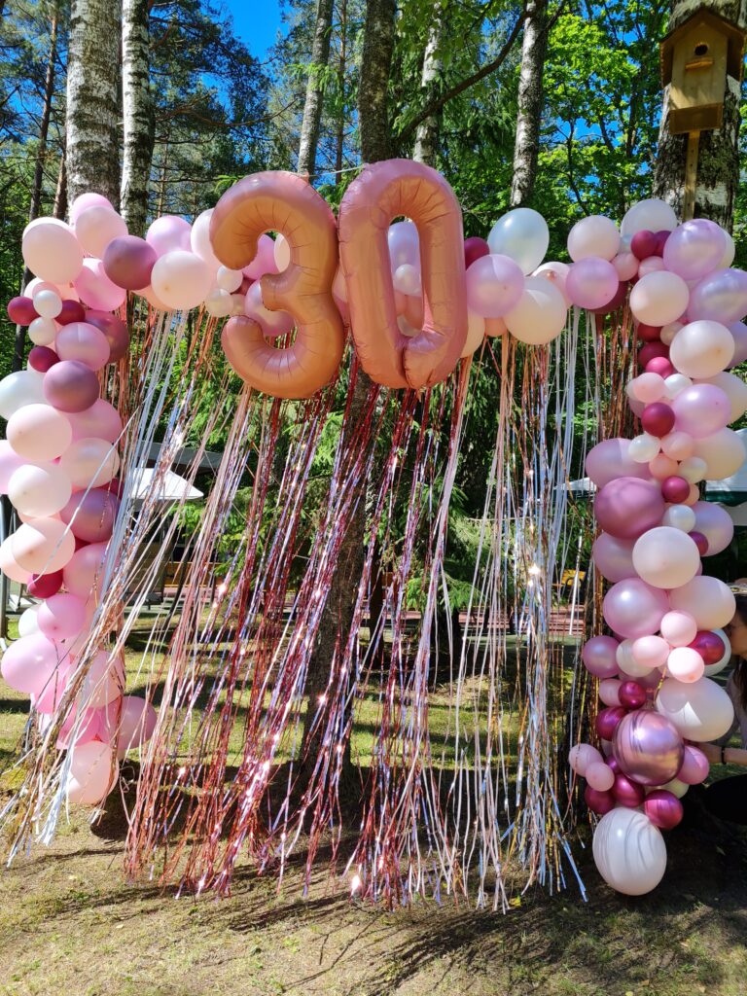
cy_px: 498
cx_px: 374
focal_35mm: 26
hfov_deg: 53.1
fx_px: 748
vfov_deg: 67.3
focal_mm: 5.4
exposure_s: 1/682
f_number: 1.8
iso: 50
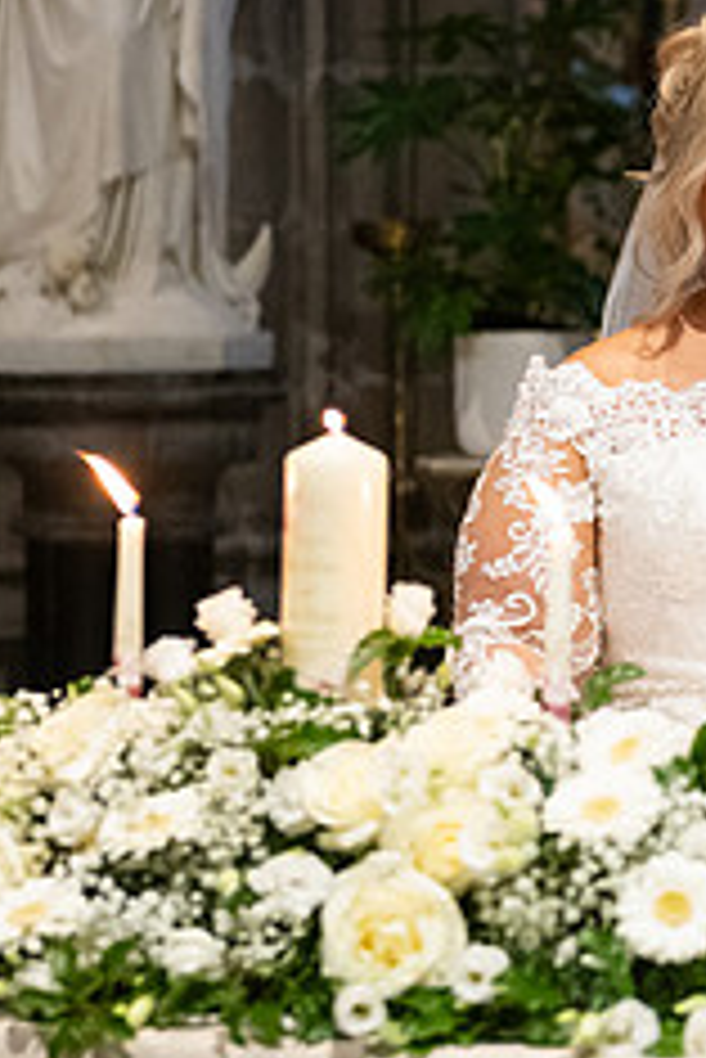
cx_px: 908
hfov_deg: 8.3
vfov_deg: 12.6
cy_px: 308
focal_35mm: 163
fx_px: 4787
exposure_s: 1/160
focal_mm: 66
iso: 1250
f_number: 3.5
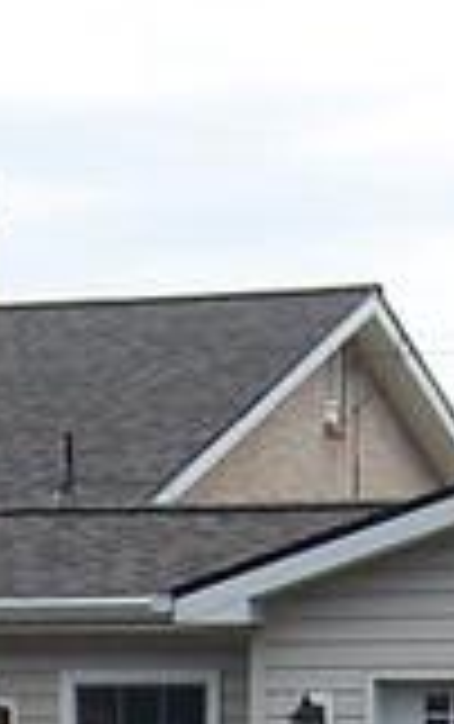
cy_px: 1030
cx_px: -58
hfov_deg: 5.9
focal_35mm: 222
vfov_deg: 9.2
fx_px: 4383
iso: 80
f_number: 3.4
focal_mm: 5.5
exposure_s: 1/750
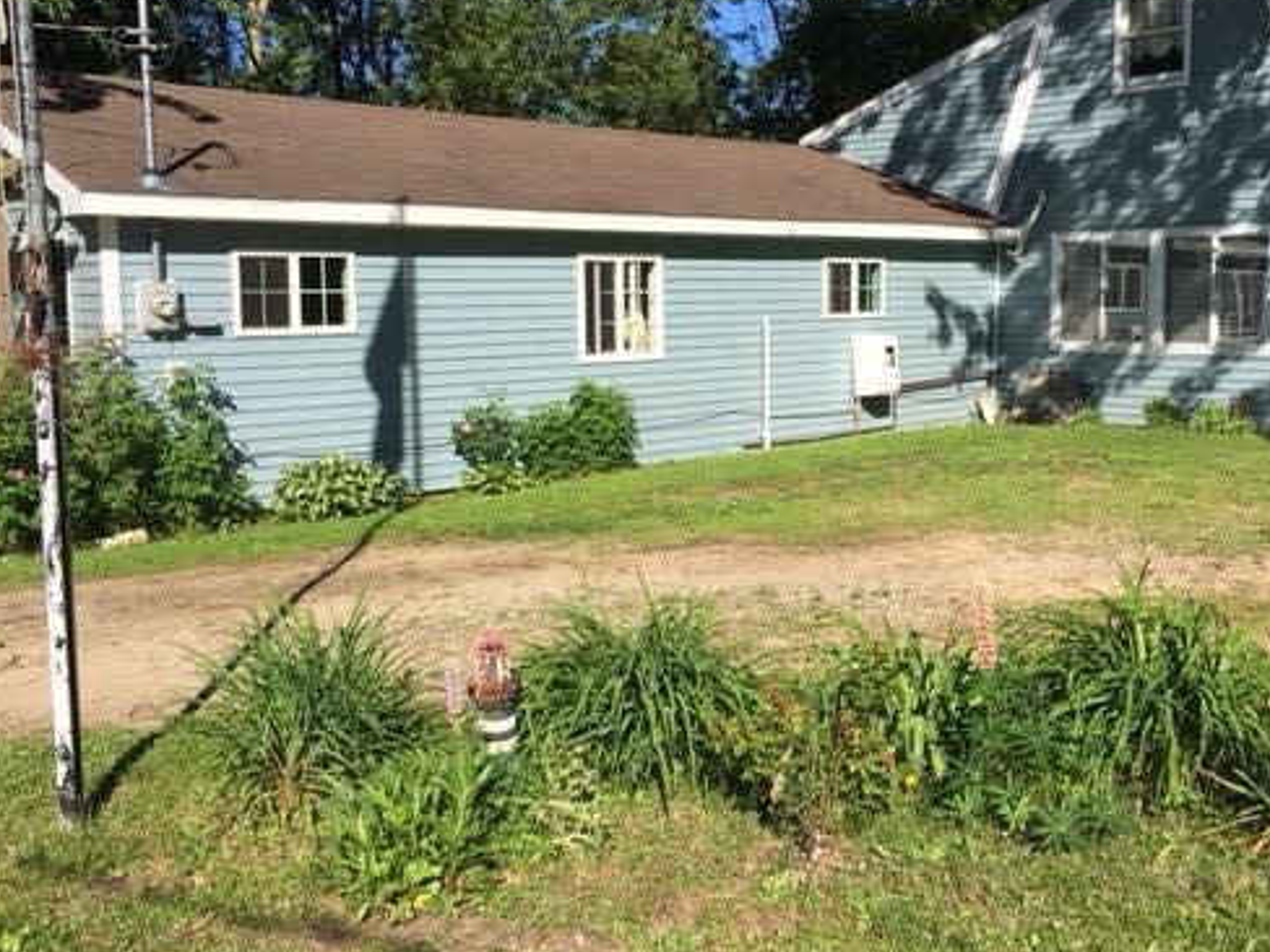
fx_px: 1394
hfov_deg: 48.8
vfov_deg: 37.7
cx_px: 736
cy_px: 419
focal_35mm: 38
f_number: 2.2
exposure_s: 1/1789
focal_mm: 4.15
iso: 25
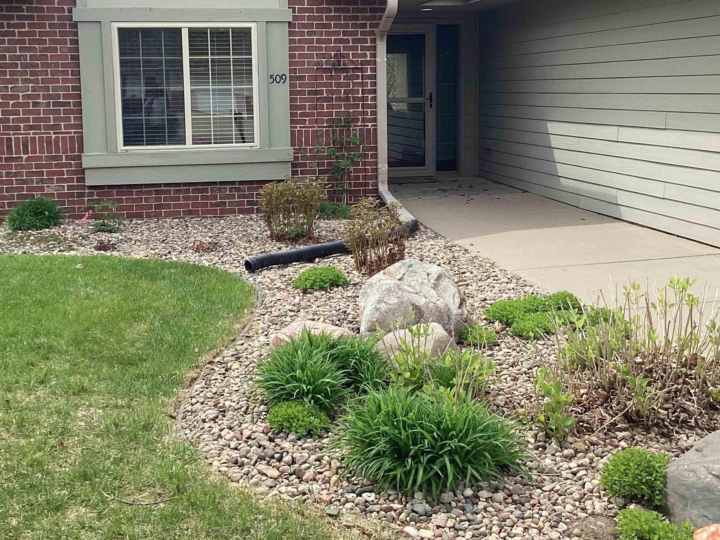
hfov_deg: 42.9
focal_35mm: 44
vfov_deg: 32.6
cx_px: 325
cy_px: 185
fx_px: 915
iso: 25
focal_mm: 3.3
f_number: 2.4
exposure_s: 1/662
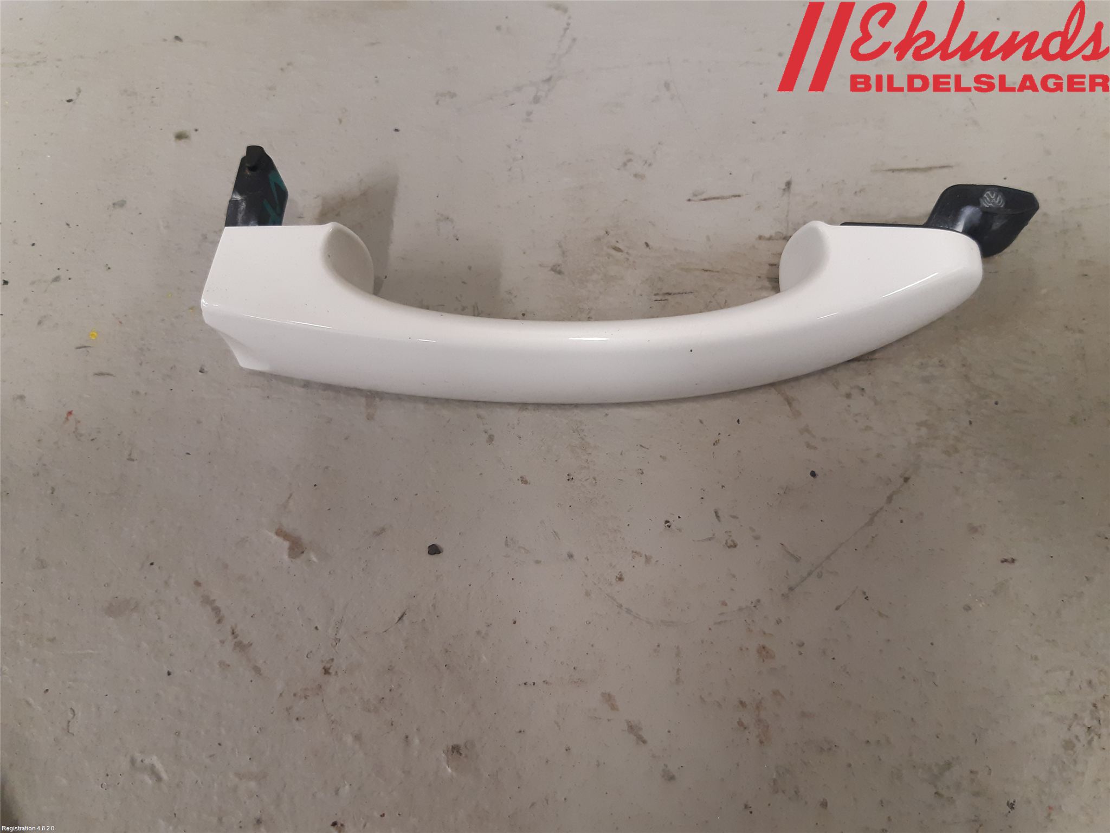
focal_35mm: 26
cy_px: 416
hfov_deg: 67.3
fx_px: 834
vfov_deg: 53.1
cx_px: 555
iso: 200
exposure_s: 1/50
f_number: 1.7
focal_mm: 3.93
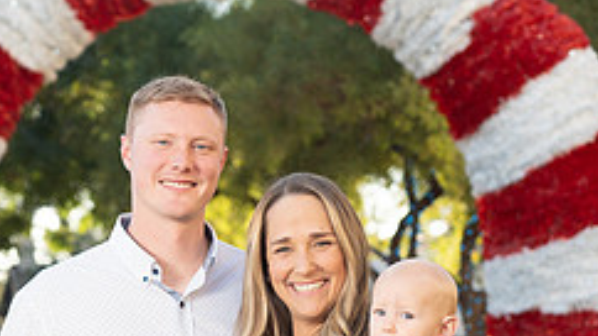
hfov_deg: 18.9
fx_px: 1791
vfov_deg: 10.6
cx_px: 252
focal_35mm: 113
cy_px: 373
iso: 160
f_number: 4
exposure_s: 1/200
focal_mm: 58
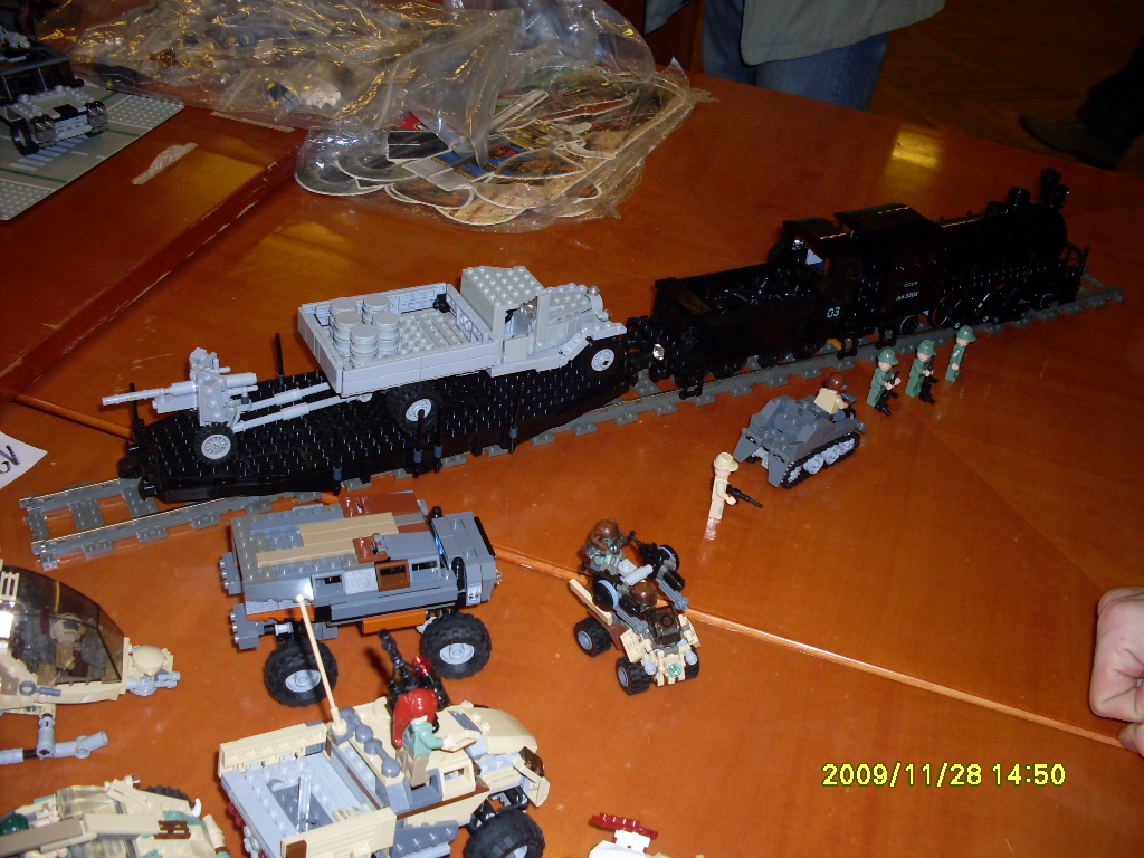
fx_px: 1256
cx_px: 572
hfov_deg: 49.0
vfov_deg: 37.7
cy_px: 429
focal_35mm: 38
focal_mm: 6.3
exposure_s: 1/45
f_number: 2.8
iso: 100
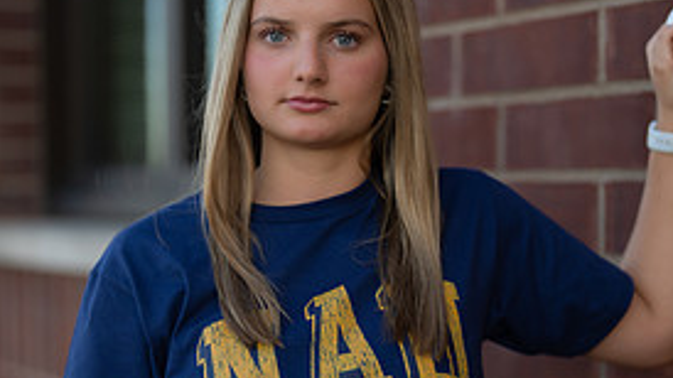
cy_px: 260
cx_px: 344
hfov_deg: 24.7
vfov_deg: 14.0
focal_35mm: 86
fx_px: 1534
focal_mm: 50
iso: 100
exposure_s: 1/1250
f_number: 1.2
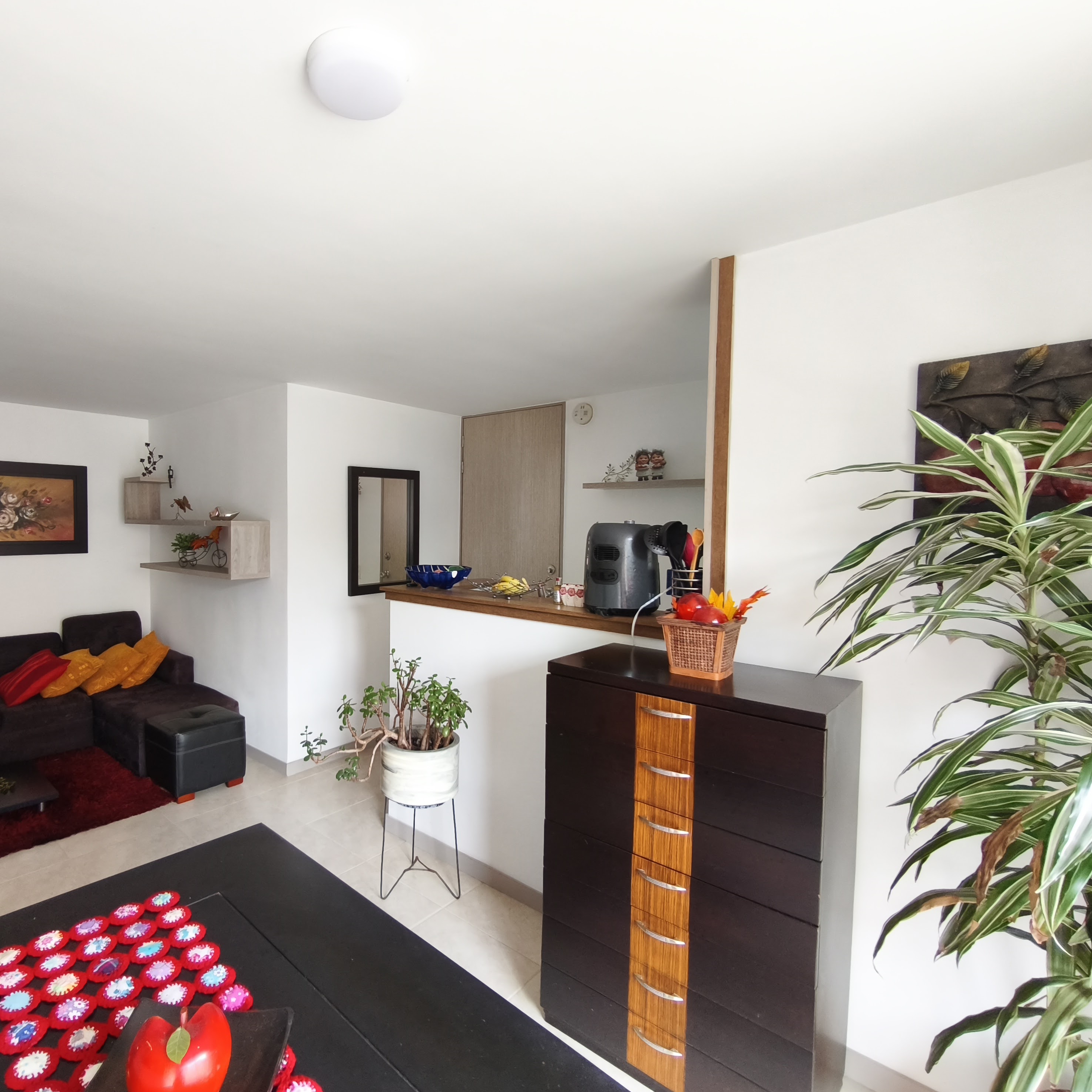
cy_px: 545
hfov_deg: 79.7
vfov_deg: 80.7
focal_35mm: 18
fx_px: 642
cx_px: 433
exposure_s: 1/30
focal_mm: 1.91
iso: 160
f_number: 2.2
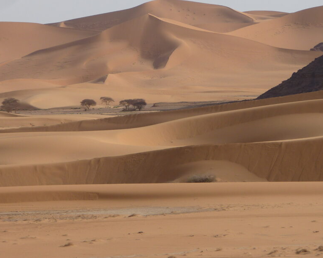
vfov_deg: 5.6
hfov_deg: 7.0
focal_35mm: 276
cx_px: 140
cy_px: 113
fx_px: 2639
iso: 80
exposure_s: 1/640
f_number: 5.6
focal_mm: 29.9
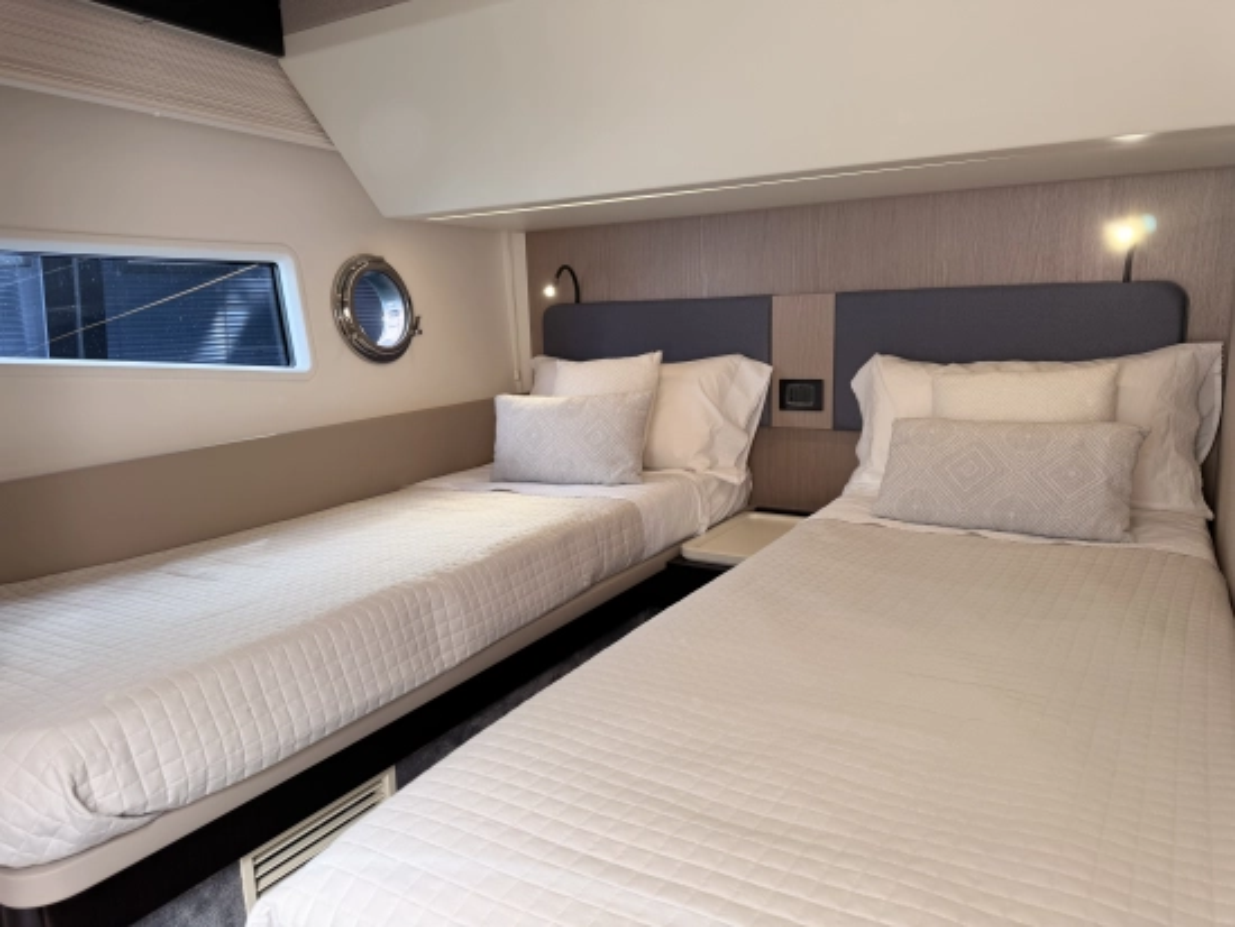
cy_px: 464
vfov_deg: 56.9
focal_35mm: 24
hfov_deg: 71.6
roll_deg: +2.5
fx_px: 857
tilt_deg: -10.5
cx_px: 618
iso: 80
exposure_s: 1/100
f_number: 1.78
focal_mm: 6.76
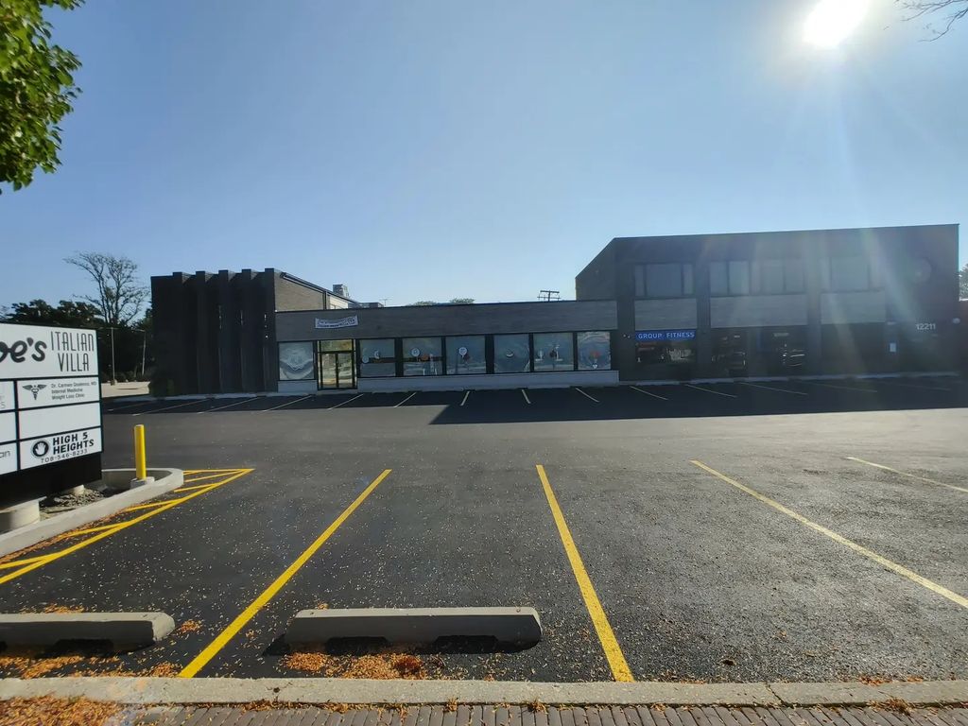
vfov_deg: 78.1
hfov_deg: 94.5
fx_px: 447
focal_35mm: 16
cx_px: 484
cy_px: 363
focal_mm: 1.78
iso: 50
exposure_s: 1/2000
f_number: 1.9
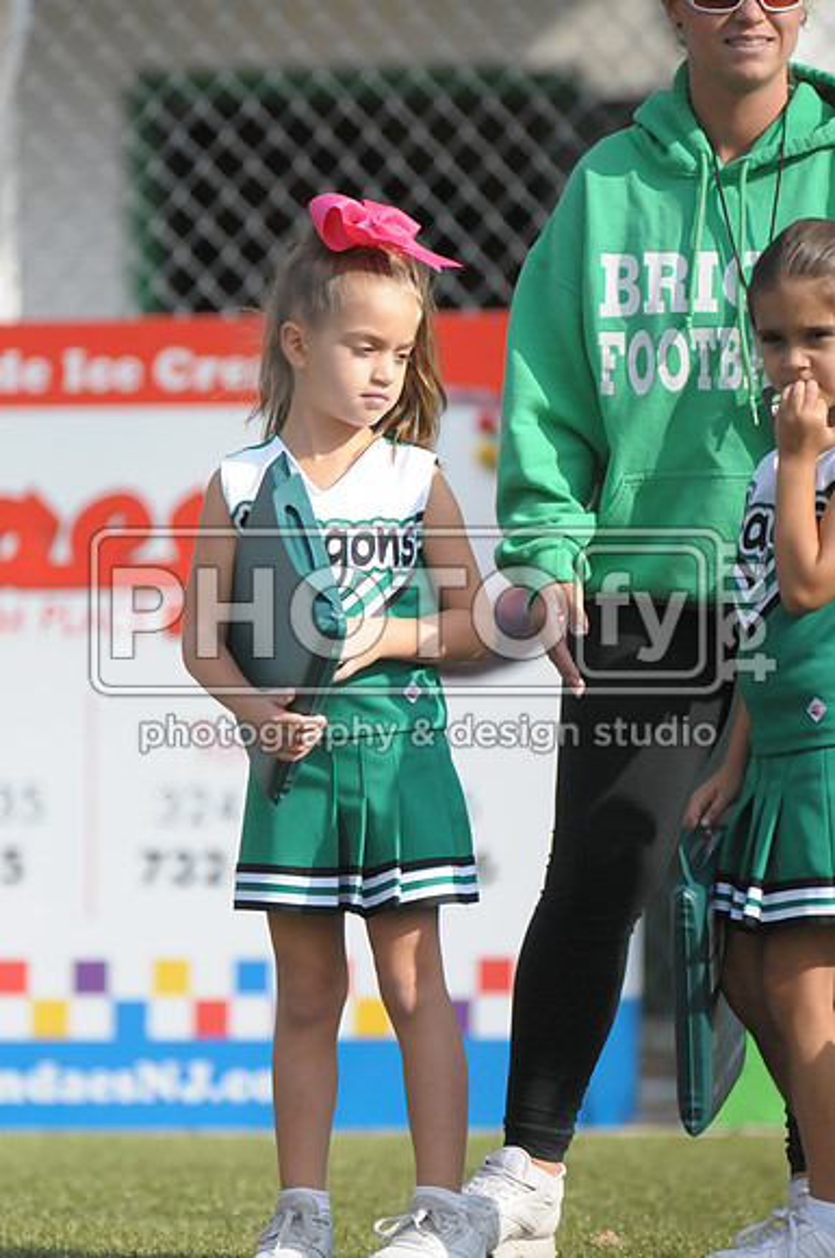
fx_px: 20936
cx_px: 418
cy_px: 629
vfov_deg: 3.4
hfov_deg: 2.3
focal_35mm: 600
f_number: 4
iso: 1600
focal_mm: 400
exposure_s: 1/8000
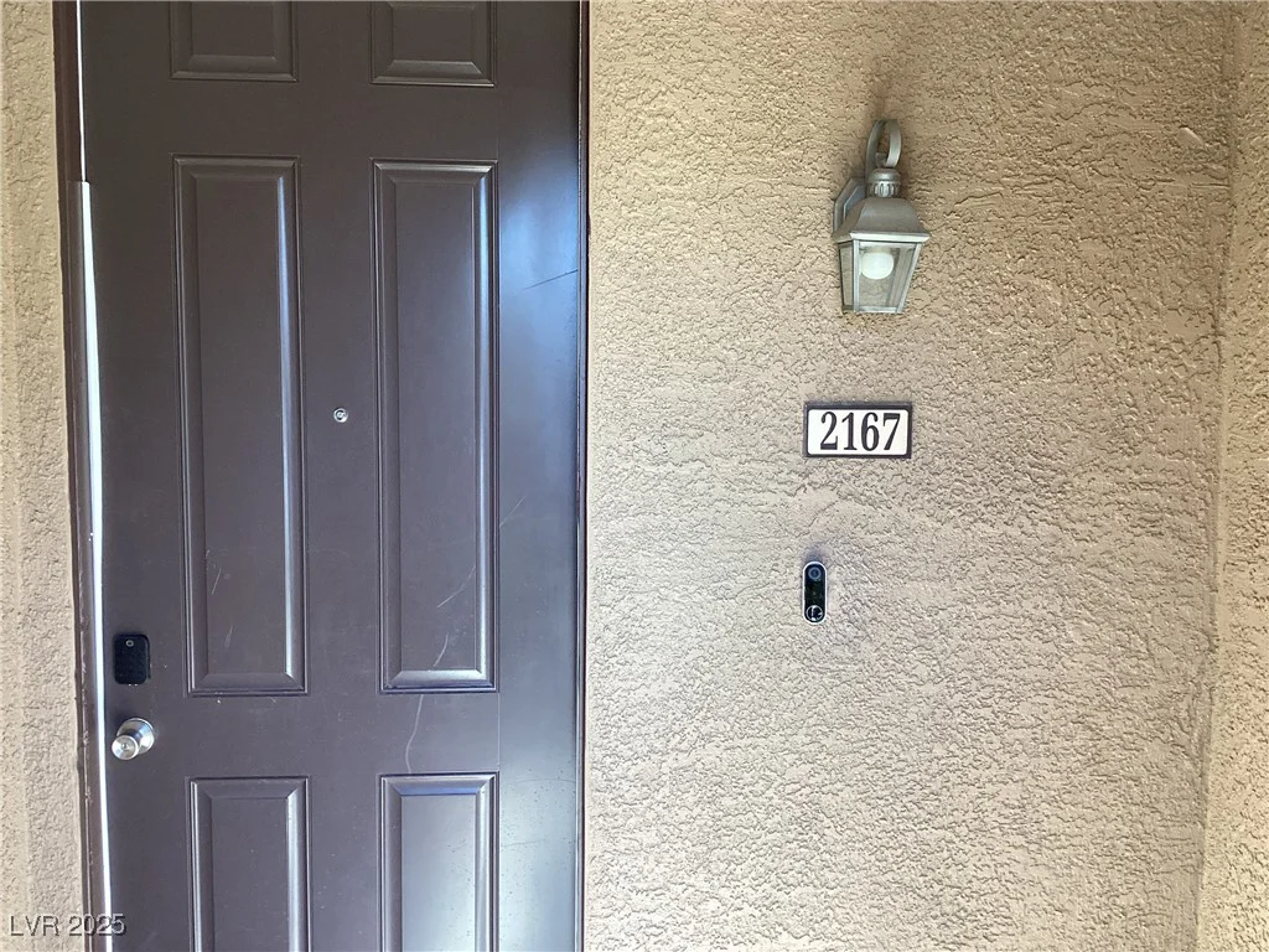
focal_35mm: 31
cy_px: 476
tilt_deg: -6.0
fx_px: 1136
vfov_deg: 45.4
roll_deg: -0.2
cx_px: 634
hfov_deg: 58.4
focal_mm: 3.3
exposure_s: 1/120
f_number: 2.4
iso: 64
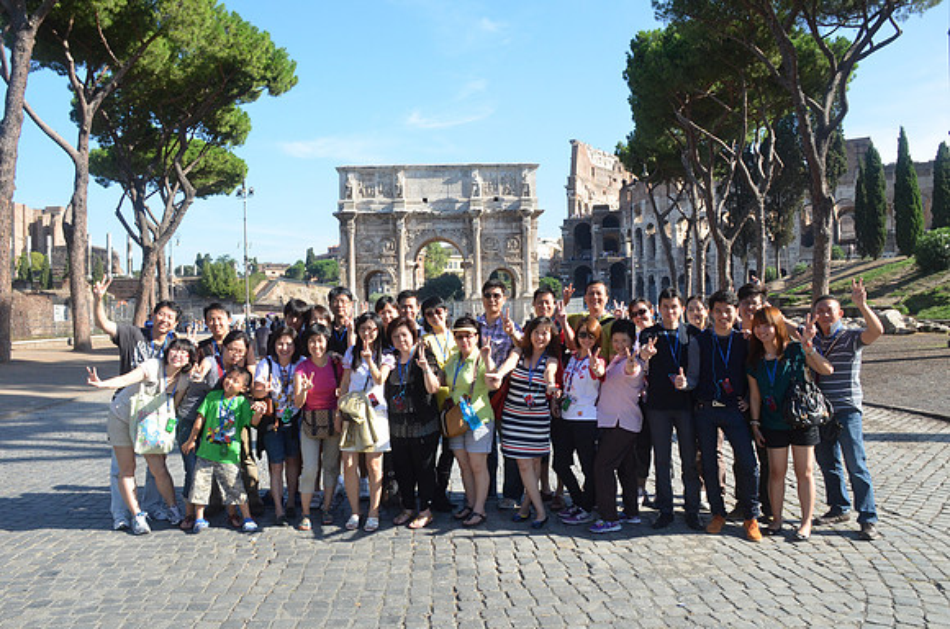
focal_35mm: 30
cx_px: 475
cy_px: 314
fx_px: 790
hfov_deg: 62.0
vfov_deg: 43.4
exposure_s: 1/500
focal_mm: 20
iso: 1000
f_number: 9
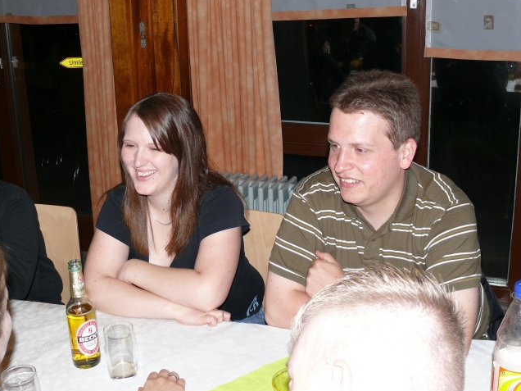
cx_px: 285
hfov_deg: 42.9
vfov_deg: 32.8
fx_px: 662
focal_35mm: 44
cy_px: 164
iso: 100
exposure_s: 1/30
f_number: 2.8
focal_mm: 7.4
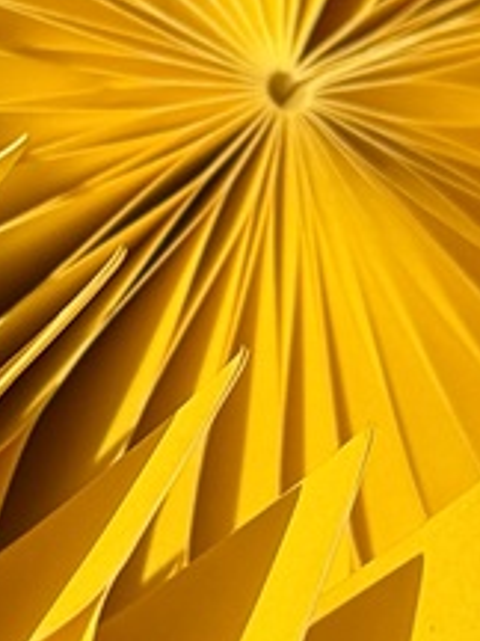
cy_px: 273
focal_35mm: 178
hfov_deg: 8.3
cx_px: 175
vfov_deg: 11.1
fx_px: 3291
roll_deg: +2.2
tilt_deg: -9.7
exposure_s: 1/50
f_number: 1.78
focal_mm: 6.76
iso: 200
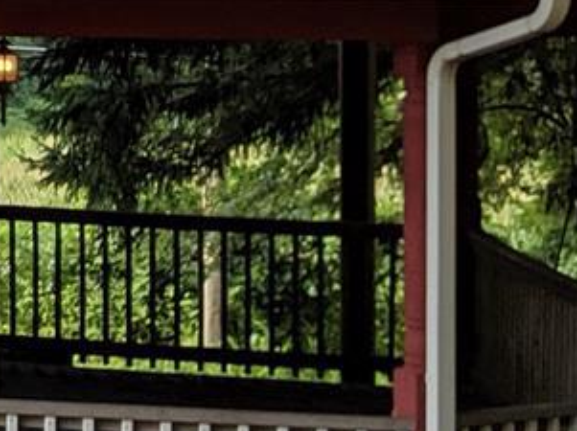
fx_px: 3063
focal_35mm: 184
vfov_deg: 8.0
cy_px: -96
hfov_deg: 8.8
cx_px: -1160
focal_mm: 4.44
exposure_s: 1/978
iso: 46
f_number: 1.8
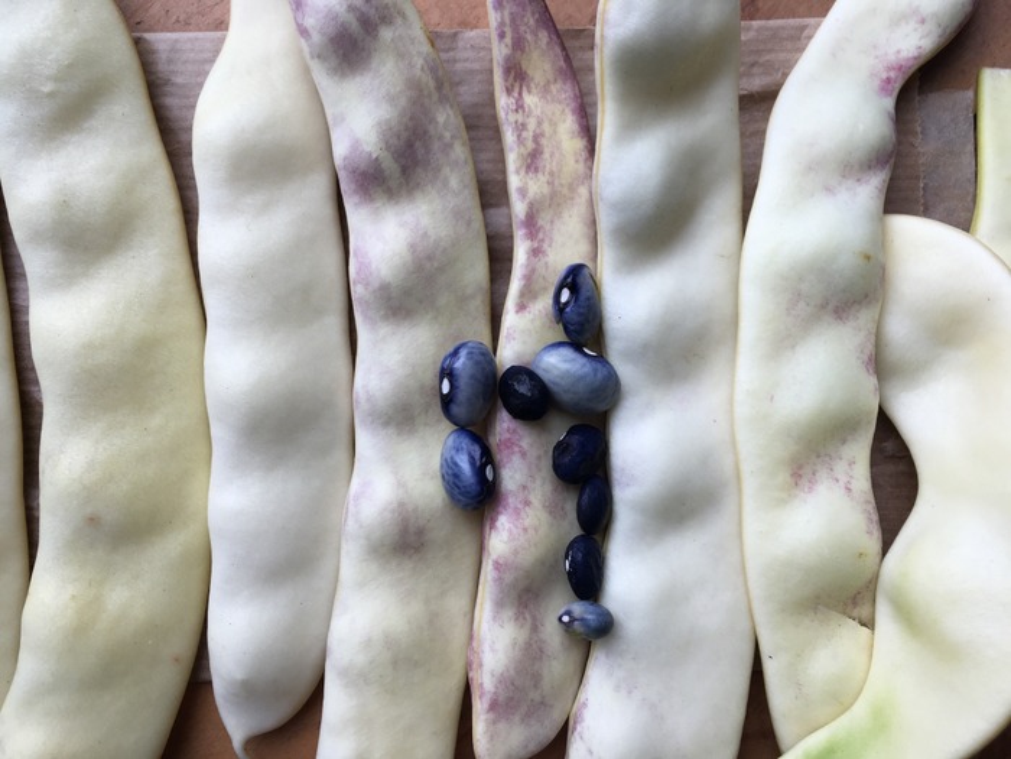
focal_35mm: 29
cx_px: 506
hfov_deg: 61.7
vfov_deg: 48.2
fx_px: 847
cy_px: 380
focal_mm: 4.15
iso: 25
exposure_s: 1/139
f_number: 2.2
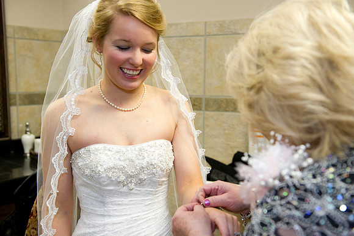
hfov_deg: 46.4
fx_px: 413
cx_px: 177
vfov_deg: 31.9
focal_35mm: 42
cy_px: 118
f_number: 4
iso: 1250
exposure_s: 1/125
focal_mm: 42
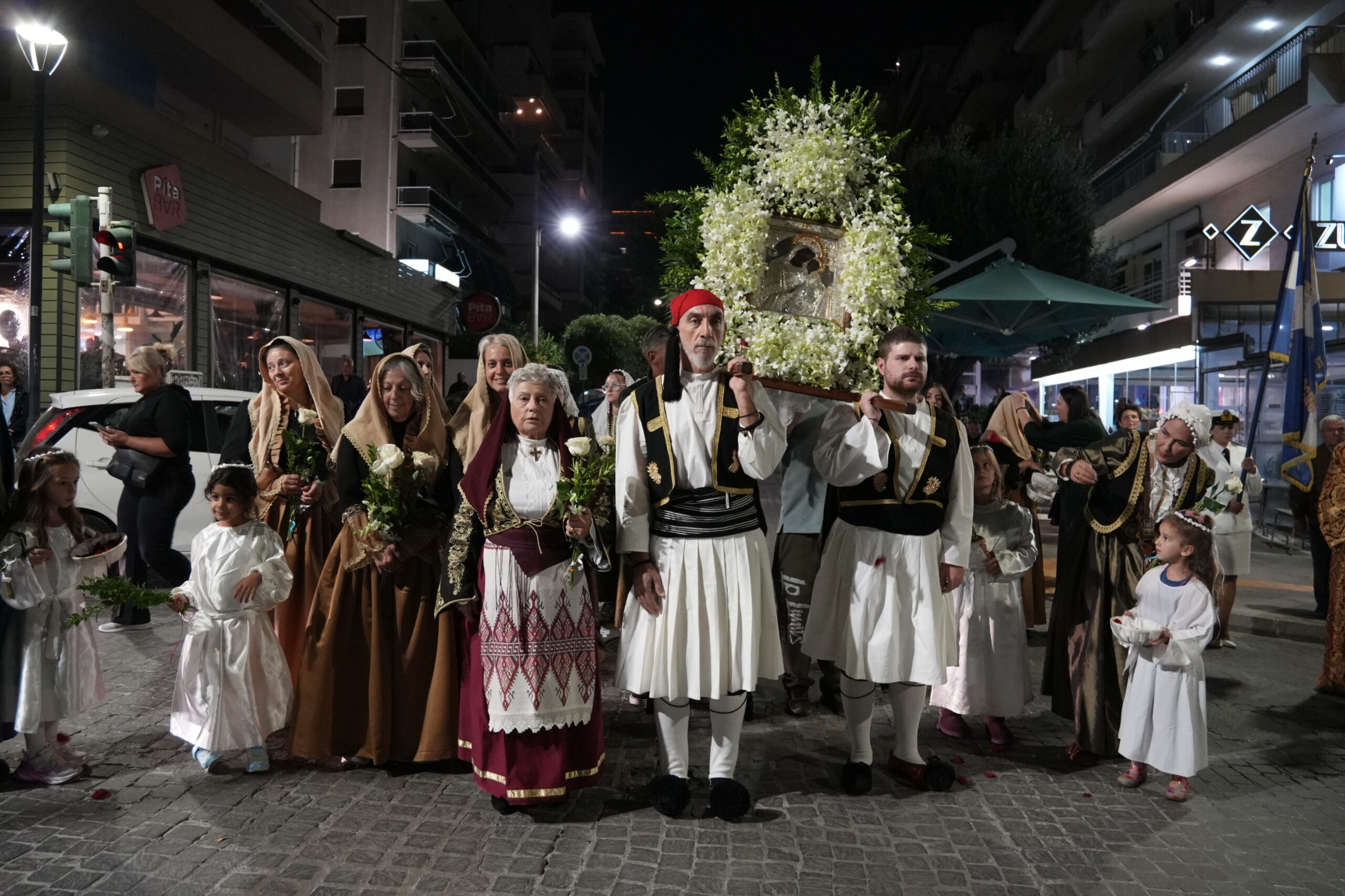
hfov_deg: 71.5
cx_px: 672
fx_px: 934
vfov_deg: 51.3
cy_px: 448
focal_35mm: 25
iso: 3200
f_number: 2.8
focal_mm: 17
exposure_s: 1/125
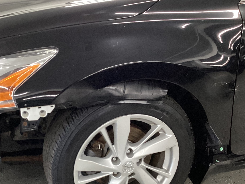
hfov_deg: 34.5
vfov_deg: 26.3
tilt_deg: -27.4
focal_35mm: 55
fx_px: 389
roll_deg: -0.5
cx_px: 73
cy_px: 135
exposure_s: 1/50
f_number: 2.4
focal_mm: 3.3
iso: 320
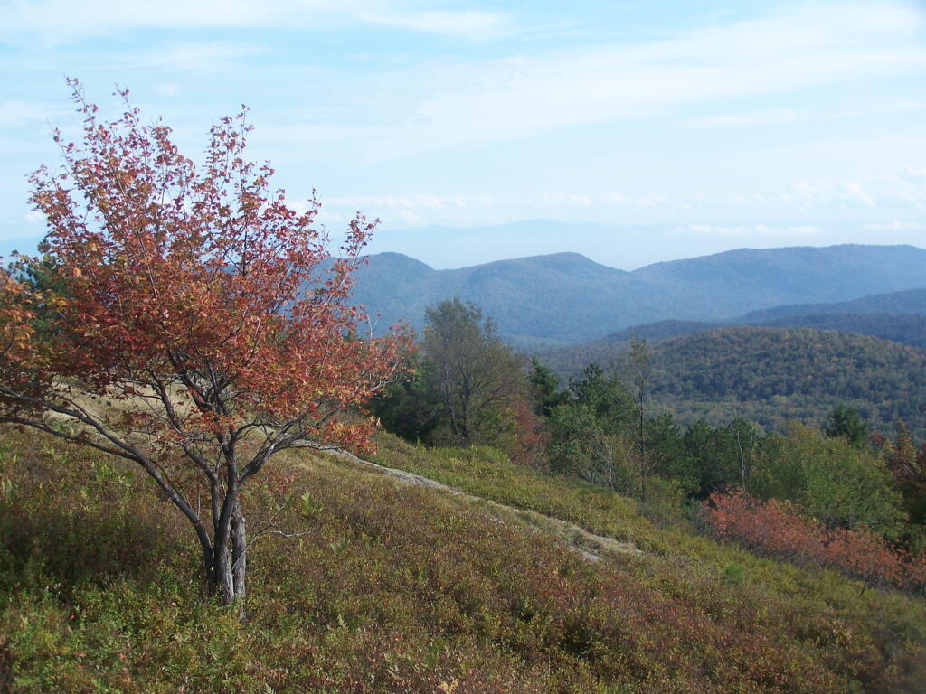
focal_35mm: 59
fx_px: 1578
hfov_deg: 32.7
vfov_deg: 24.8
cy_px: 347
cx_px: 463
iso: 80
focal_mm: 9.8
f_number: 3.1
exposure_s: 1/800
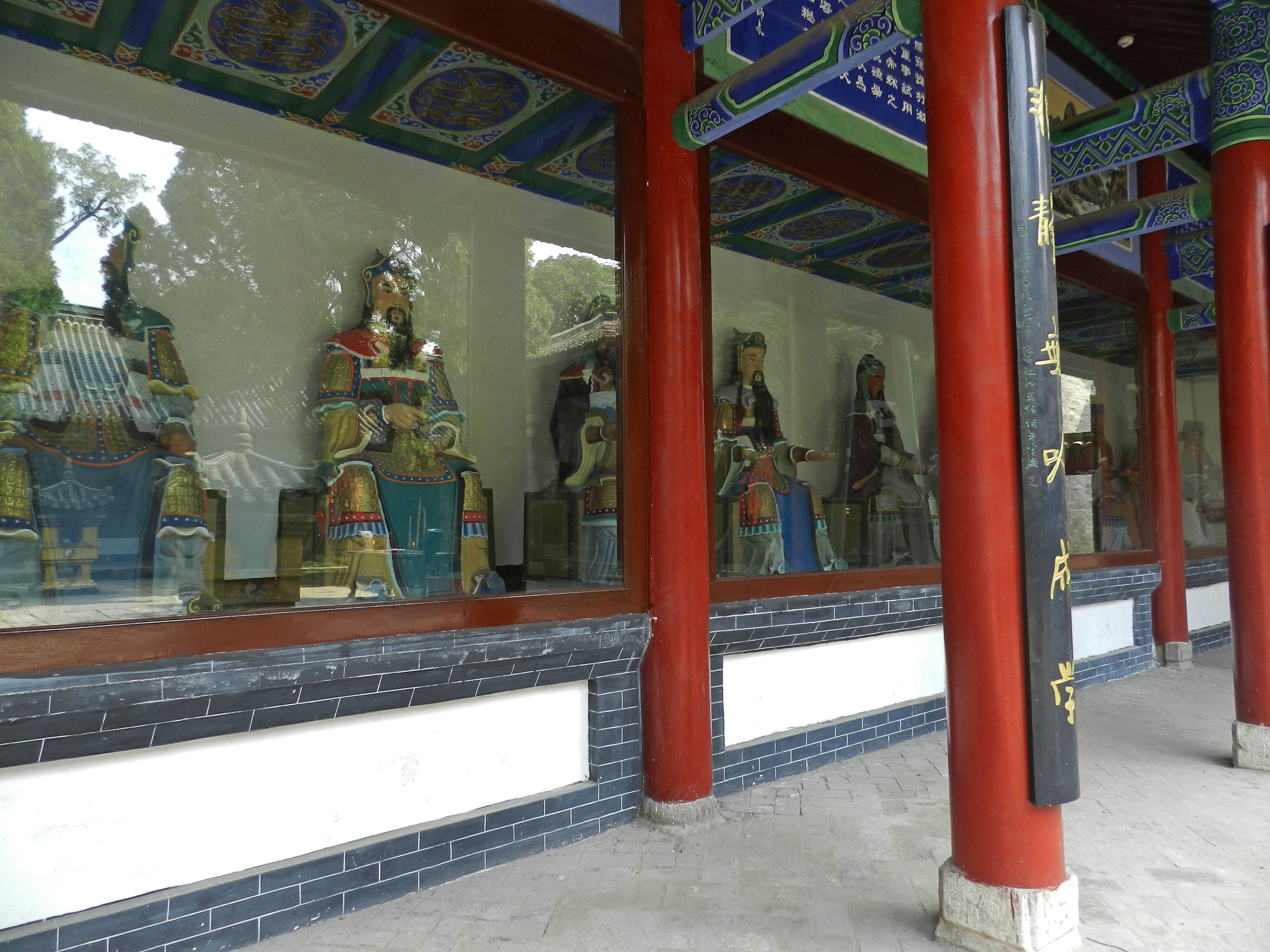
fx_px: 844
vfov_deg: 58.9
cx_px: 635
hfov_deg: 73.9
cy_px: 476
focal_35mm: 23
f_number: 3.4
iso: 160
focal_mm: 4
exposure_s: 1/60
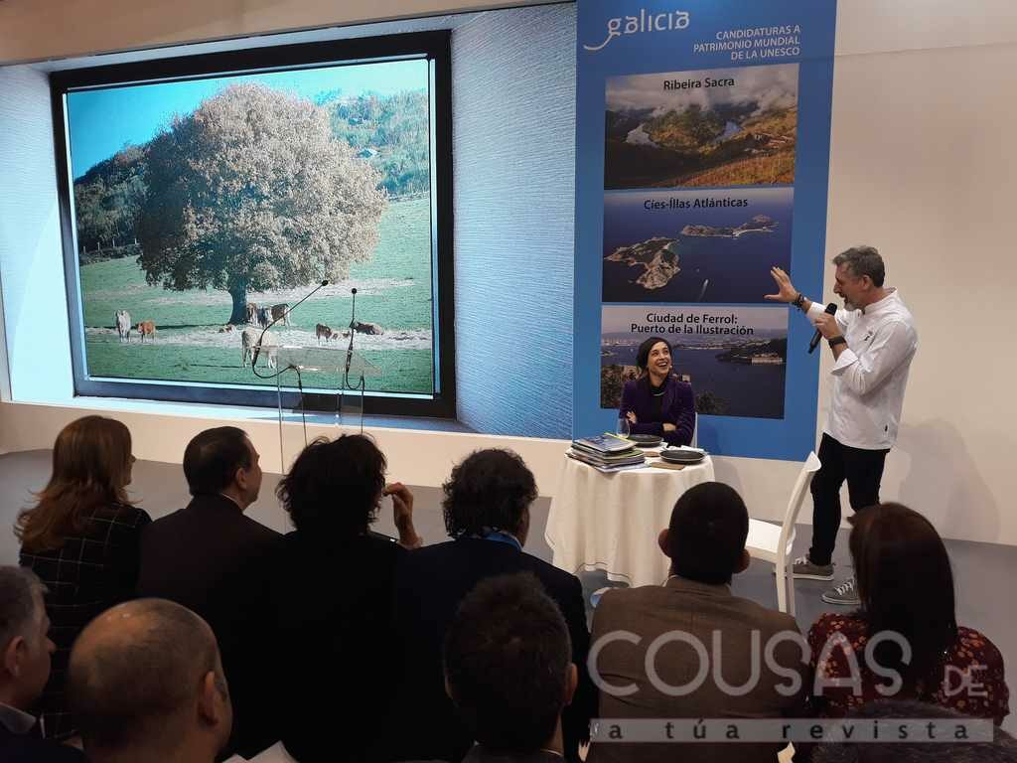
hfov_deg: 65.3
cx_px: 508
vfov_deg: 51.4
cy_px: 382
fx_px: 793
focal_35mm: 27
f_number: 1.7
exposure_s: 1/104
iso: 40
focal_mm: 3.71
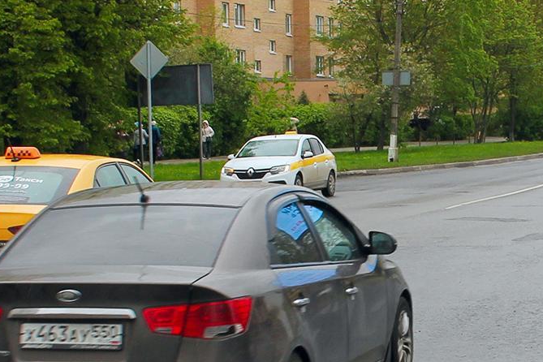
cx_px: 386
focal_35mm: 218
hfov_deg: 9.4
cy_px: 302
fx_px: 3288
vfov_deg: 6.3
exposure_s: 1/200
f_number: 8
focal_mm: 18
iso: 100
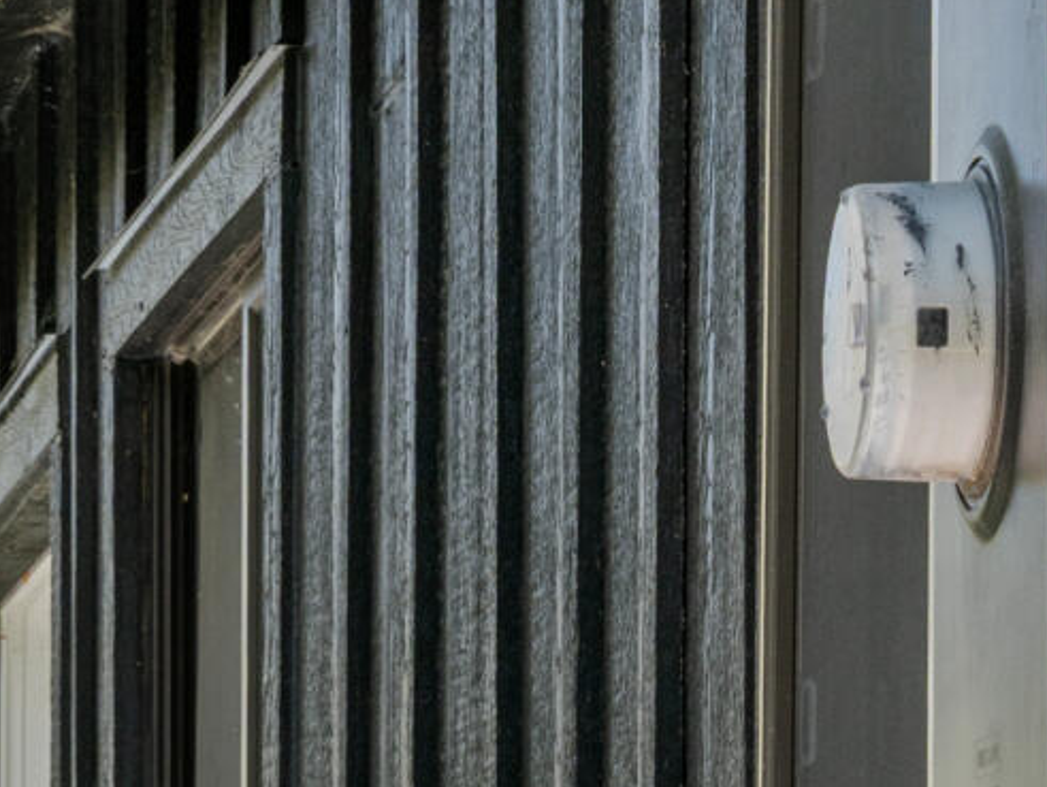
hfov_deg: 4.8
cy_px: 1885
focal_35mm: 405
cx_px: -1100
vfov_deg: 3.6
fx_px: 12259
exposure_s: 1/320
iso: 250
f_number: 11
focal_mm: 69
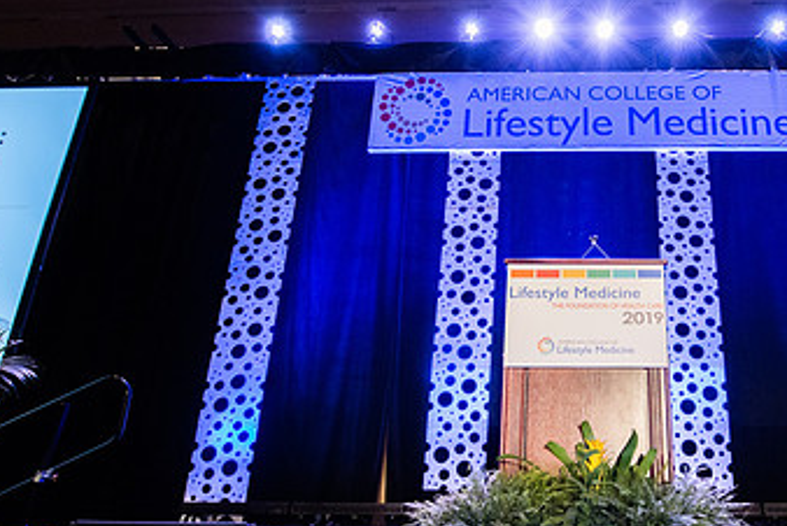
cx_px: 570
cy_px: 287
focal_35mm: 26
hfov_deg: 65.9
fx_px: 569
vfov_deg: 49.6
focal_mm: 14
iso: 1600
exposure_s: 1/160
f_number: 4.5
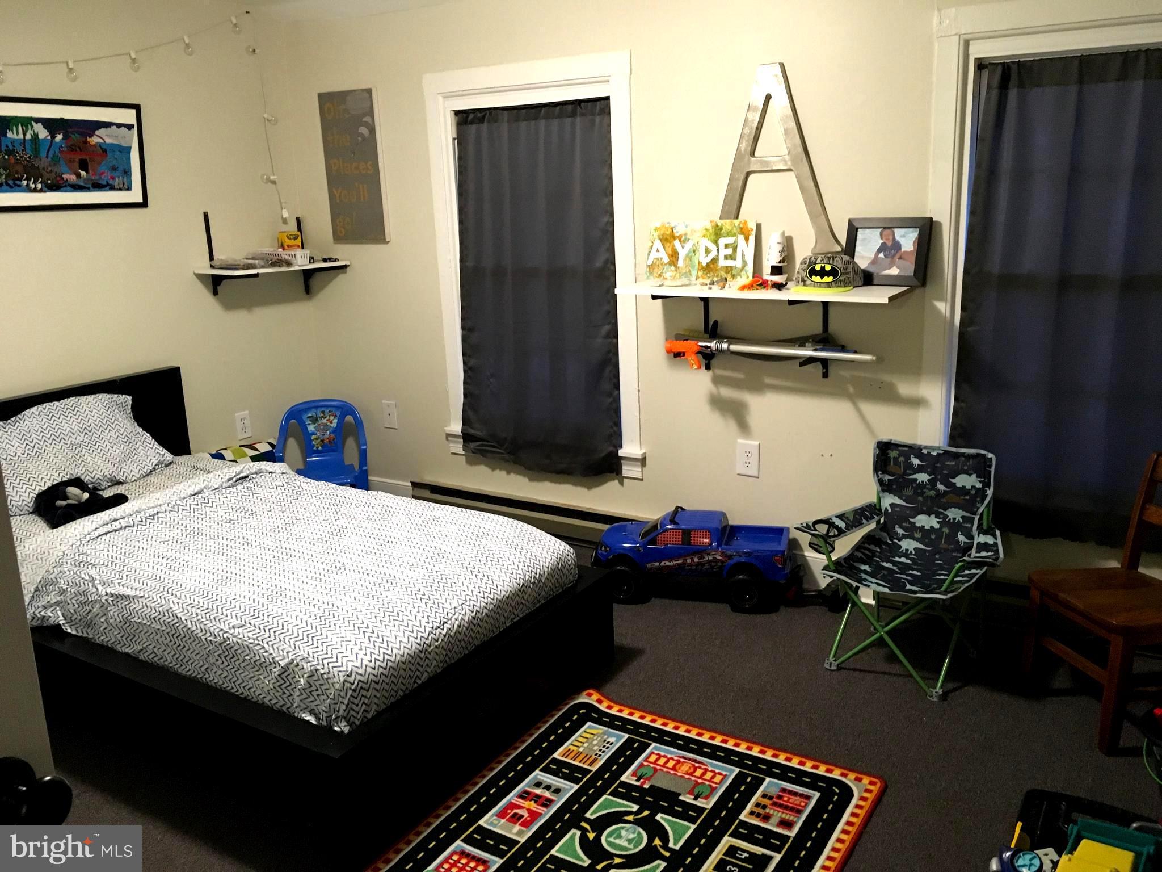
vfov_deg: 48.2
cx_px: 581
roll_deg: +1.7
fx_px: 973
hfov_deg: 61.7
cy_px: 436
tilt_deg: -12.3
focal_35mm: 29
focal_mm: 4.15
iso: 200
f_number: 2.2
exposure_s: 1/24
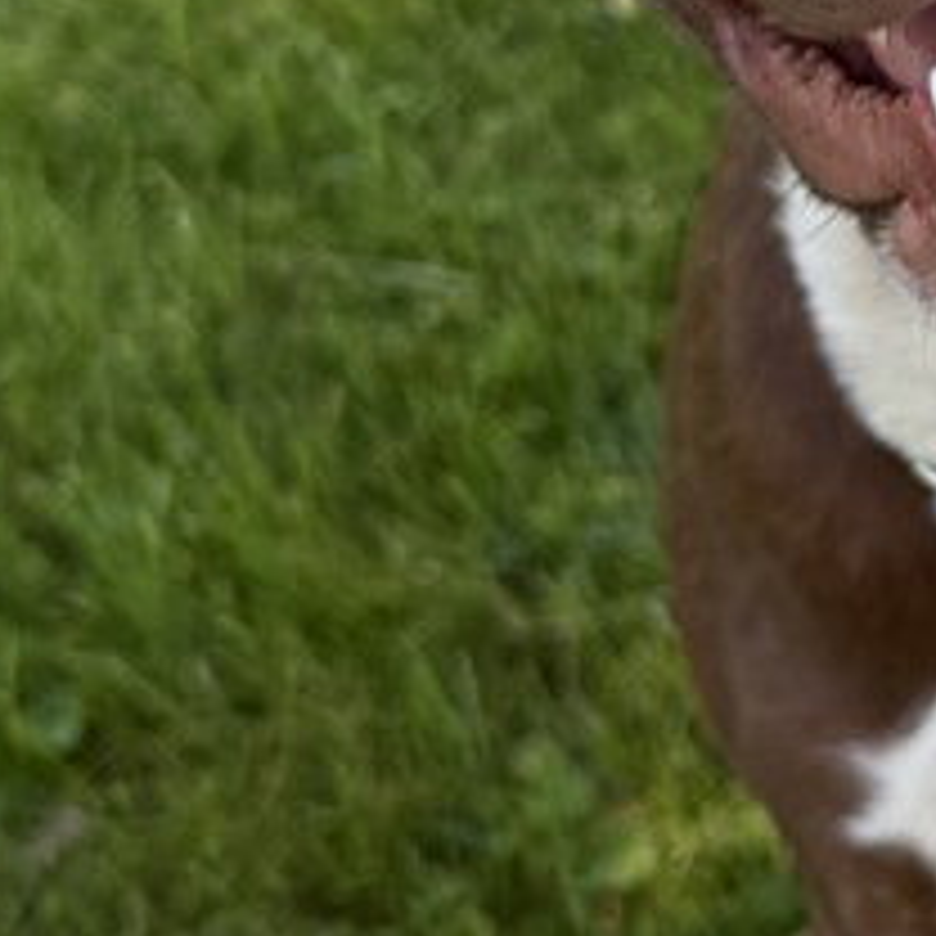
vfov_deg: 16.5
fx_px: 3120
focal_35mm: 102
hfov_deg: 15.9
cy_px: -117
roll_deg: -2.7
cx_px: 1336
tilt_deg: -32.3
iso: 80
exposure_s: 1/1091
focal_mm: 6.76
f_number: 1.78
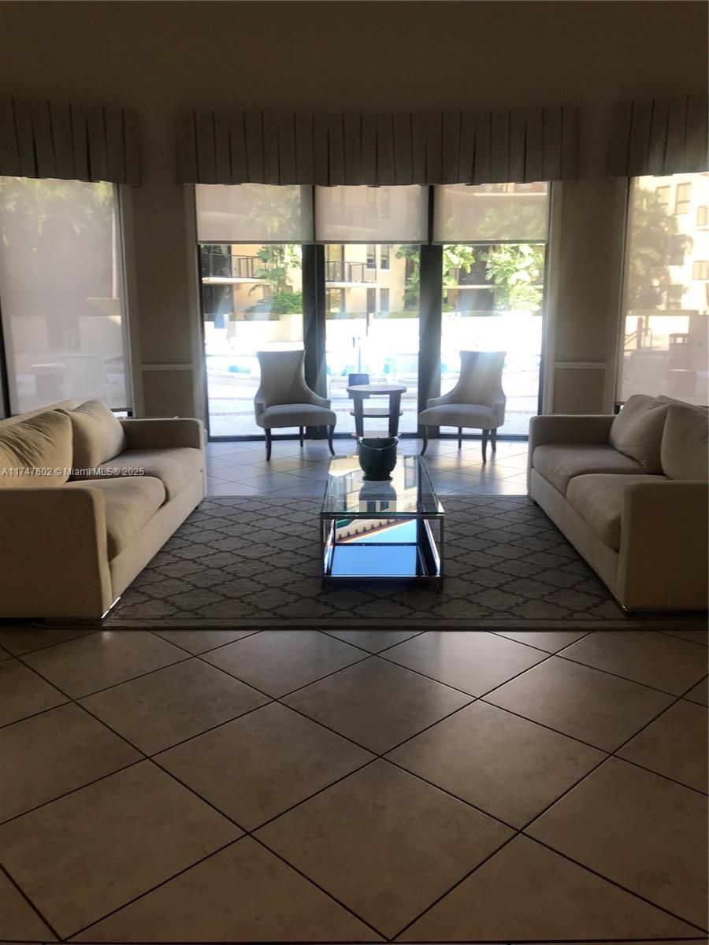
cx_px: 354
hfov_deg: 49.7
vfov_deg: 63.4
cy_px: 472
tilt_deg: -11.8
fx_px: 765
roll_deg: +1.4
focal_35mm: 28
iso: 20
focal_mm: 3.99
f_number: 1.8
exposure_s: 1/60
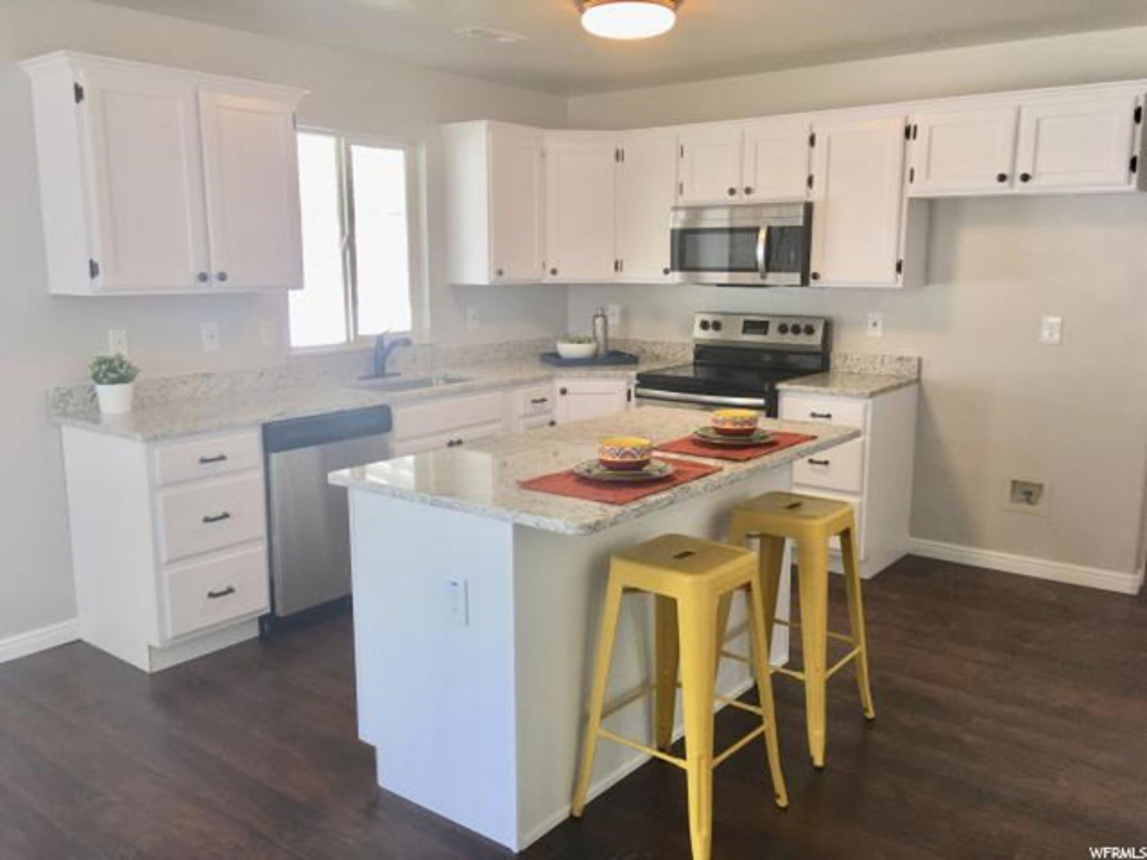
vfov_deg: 48.2
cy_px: 430
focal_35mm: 29
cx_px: 574
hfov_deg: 61.7
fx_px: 961
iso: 32
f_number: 2.2
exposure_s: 1/60
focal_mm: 4.15
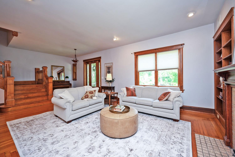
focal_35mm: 14
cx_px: 118
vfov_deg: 81.2
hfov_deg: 104.3
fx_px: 91
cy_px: 78
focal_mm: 14
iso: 320
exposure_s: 1/60
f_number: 4
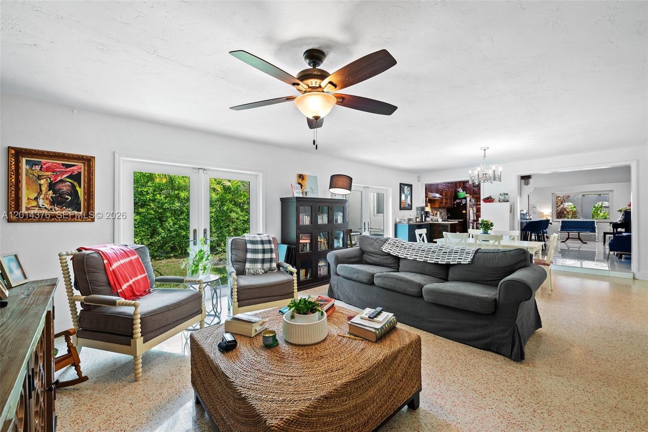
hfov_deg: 104.2
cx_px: 324
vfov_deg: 81.2
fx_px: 252
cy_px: 216
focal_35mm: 14
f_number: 8
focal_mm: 14
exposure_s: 1/13
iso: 720
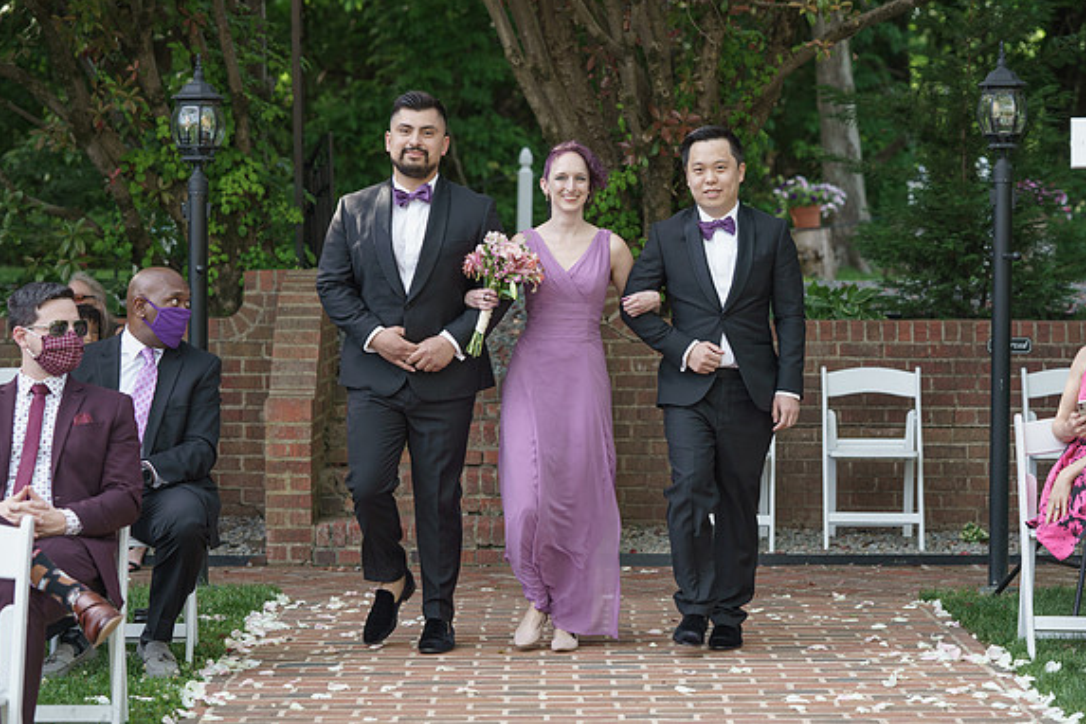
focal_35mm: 100
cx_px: 568
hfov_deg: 20.4
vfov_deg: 13.7
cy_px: 374
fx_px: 3016
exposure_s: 1/200
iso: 50
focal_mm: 95
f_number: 4
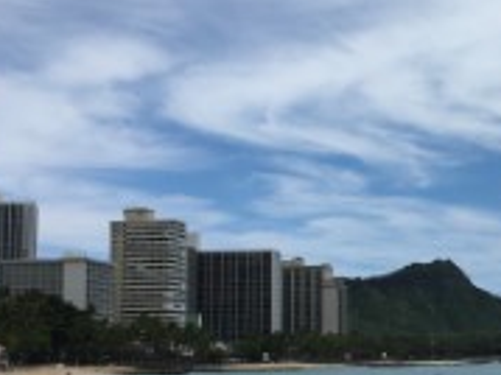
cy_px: 266
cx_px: 456
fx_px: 1056
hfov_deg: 25.8
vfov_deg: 20.0
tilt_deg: +5.4
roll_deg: -0.4
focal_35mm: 73
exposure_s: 1/4049
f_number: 2.2
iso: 25
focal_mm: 4.15
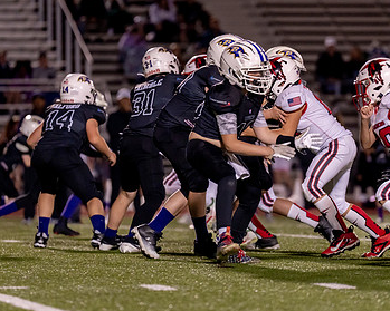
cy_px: 113
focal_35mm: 334
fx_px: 3854
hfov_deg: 5.8
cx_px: 223
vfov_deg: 4.6
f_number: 2.8
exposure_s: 1/1000
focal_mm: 200
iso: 2000
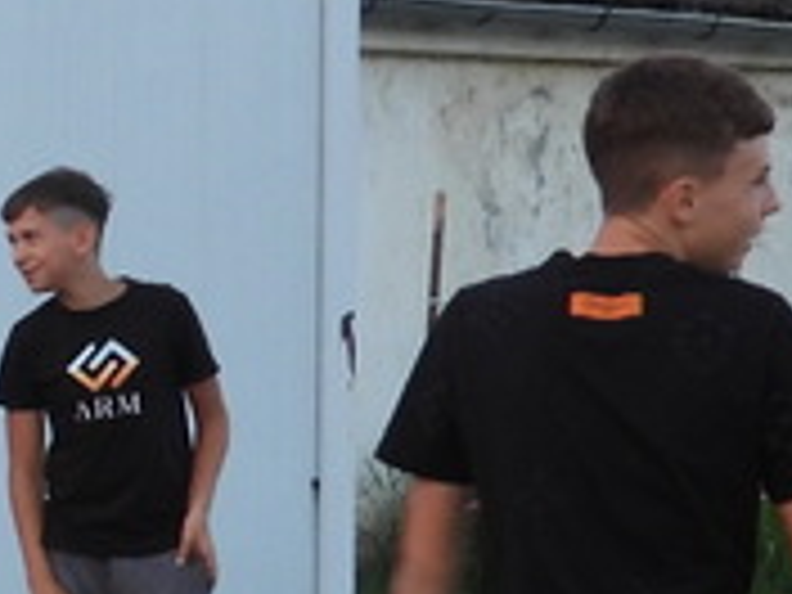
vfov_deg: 4.6
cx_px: -1503
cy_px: 364
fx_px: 7344
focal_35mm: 321
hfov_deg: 5.8
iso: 100
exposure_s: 1/40
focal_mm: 8.5
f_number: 3.2
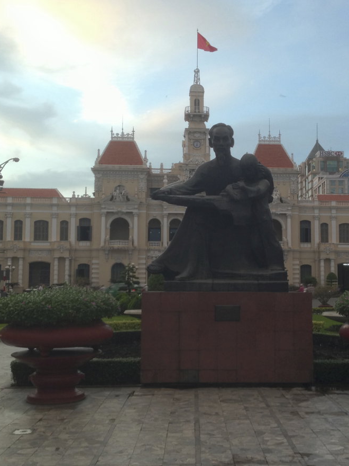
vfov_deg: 42.1
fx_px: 605
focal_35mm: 45
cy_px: 234
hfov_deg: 32.1
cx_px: 209
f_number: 2.4
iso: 160
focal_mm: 4.13
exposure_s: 1/20
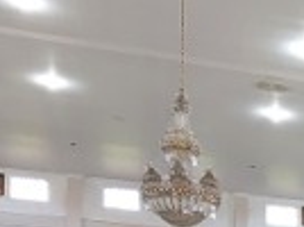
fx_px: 903
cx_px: 533
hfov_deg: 16.3
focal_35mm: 103
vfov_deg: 12.8
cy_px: 434
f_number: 1.8
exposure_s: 1/50
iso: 250
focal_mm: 5.06
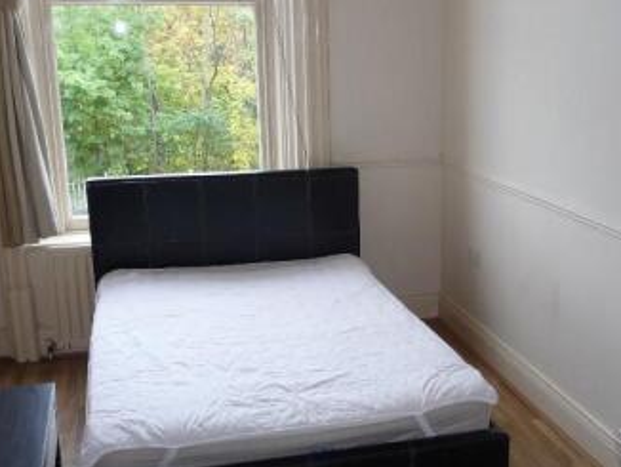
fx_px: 898
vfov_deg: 29.1
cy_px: 277
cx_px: 414
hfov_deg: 37.7
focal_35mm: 50
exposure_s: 1/30
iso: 100
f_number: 3.3
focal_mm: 4.7
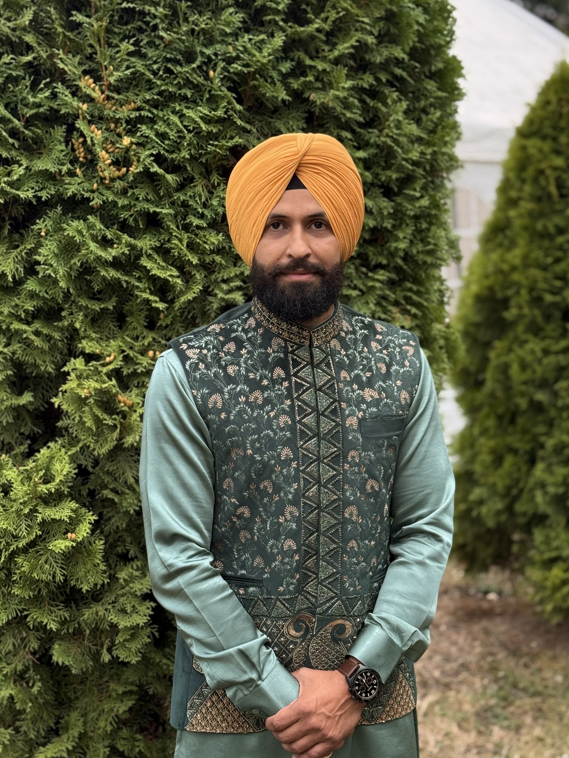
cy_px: 320
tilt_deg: -7.4
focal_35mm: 58
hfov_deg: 25.2
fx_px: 1271
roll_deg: -0.7
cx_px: 276
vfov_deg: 33.2
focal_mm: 6.76
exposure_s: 1/122
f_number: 1.78
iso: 80
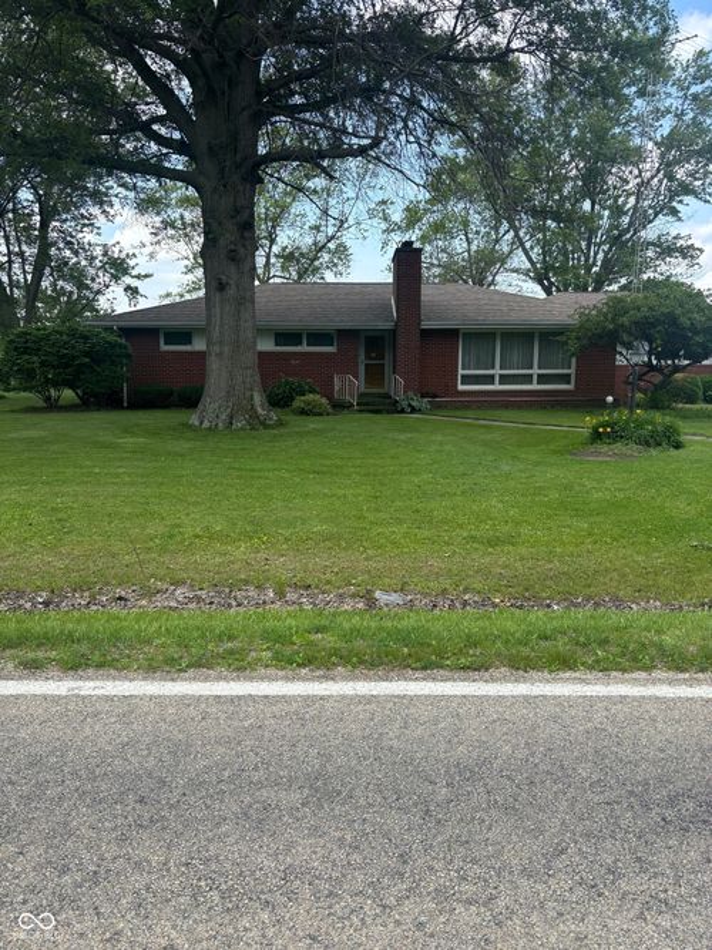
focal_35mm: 26
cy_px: 475
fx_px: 713
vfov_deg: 67.3
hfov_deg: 53.0
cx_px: 356
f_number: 1.6
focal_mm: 5.96
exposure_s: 1/1477
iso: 50
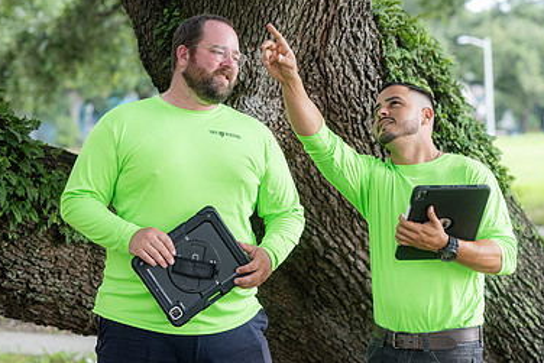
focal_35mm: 131
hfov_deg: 15.6
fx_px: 1980
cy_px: 192
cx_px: 282
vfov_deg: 10.5
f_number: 3.5
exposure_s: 1/500
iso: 500
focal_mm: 85
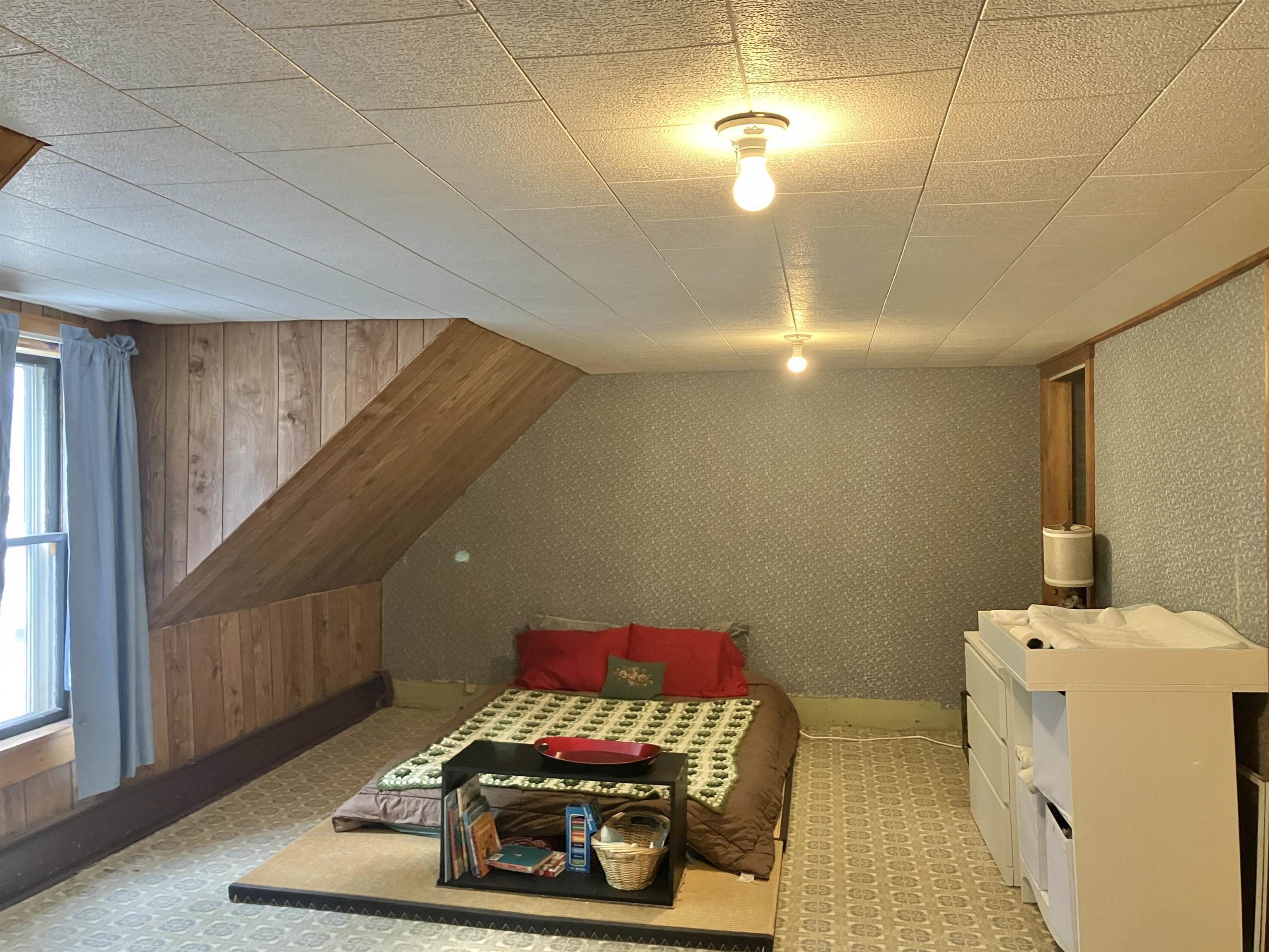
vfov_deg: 49.7
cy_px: 476
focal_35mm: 28
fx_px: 1026
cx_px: 634
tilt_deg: +2.1
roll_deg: -0.3
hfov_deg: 63.4
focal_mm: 3.99
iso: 250
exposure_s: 1/60
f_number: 1.8
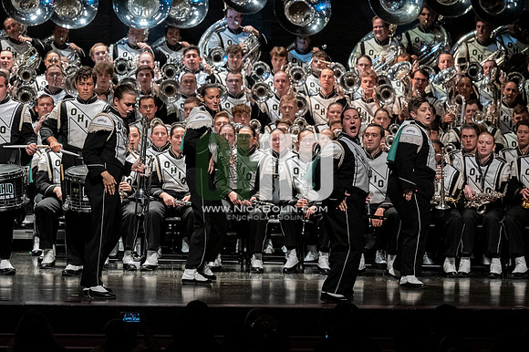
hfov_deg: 9.8
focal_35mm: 210
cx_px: 264
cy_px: 176
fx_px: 3084
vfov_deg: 6.5
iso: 4000
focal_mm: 140
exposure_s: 1/500
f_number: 4
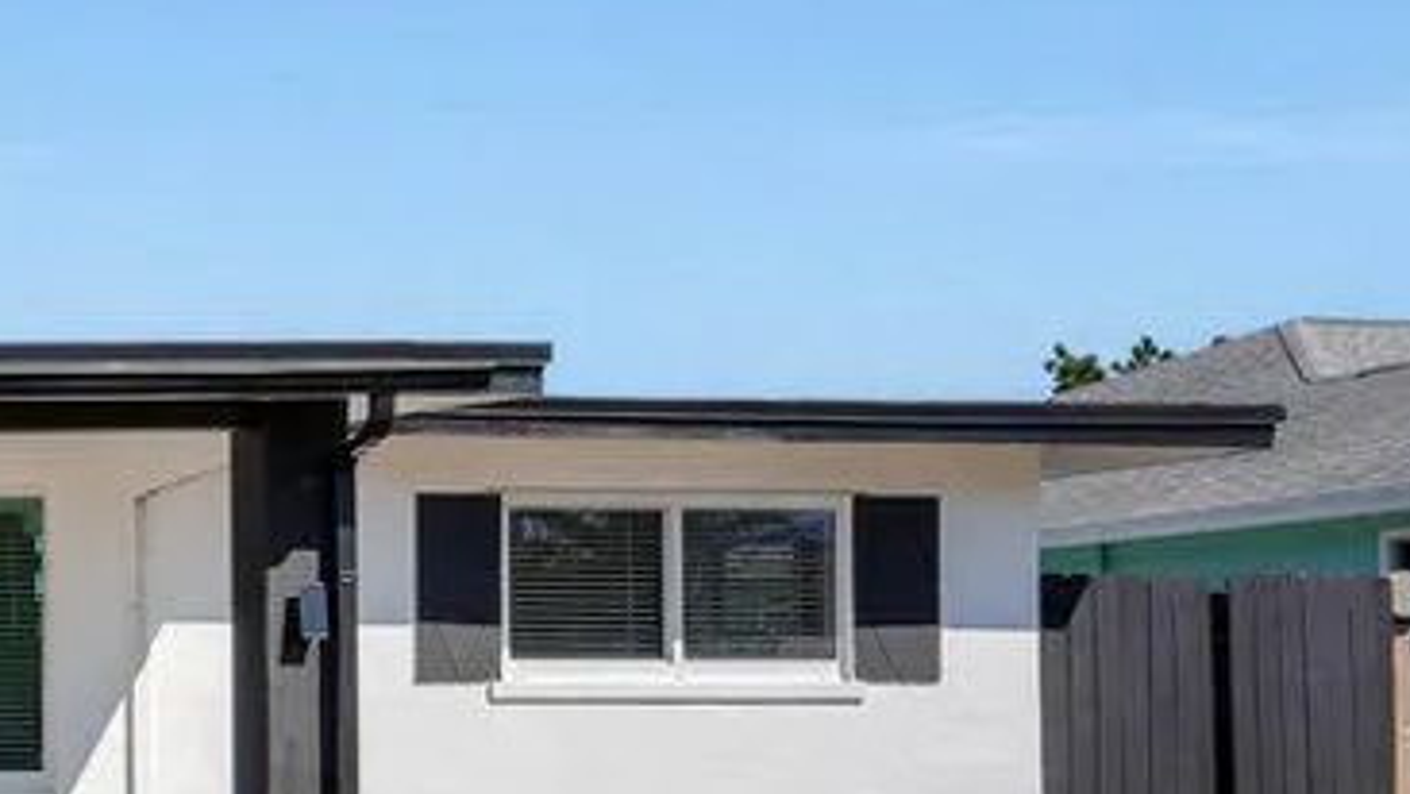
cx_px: -408
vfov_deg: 28.2
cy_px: 676
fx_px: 1533
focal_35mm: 41
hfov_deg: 34.9
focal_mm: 14
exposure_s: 1/200
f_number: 10
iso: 100
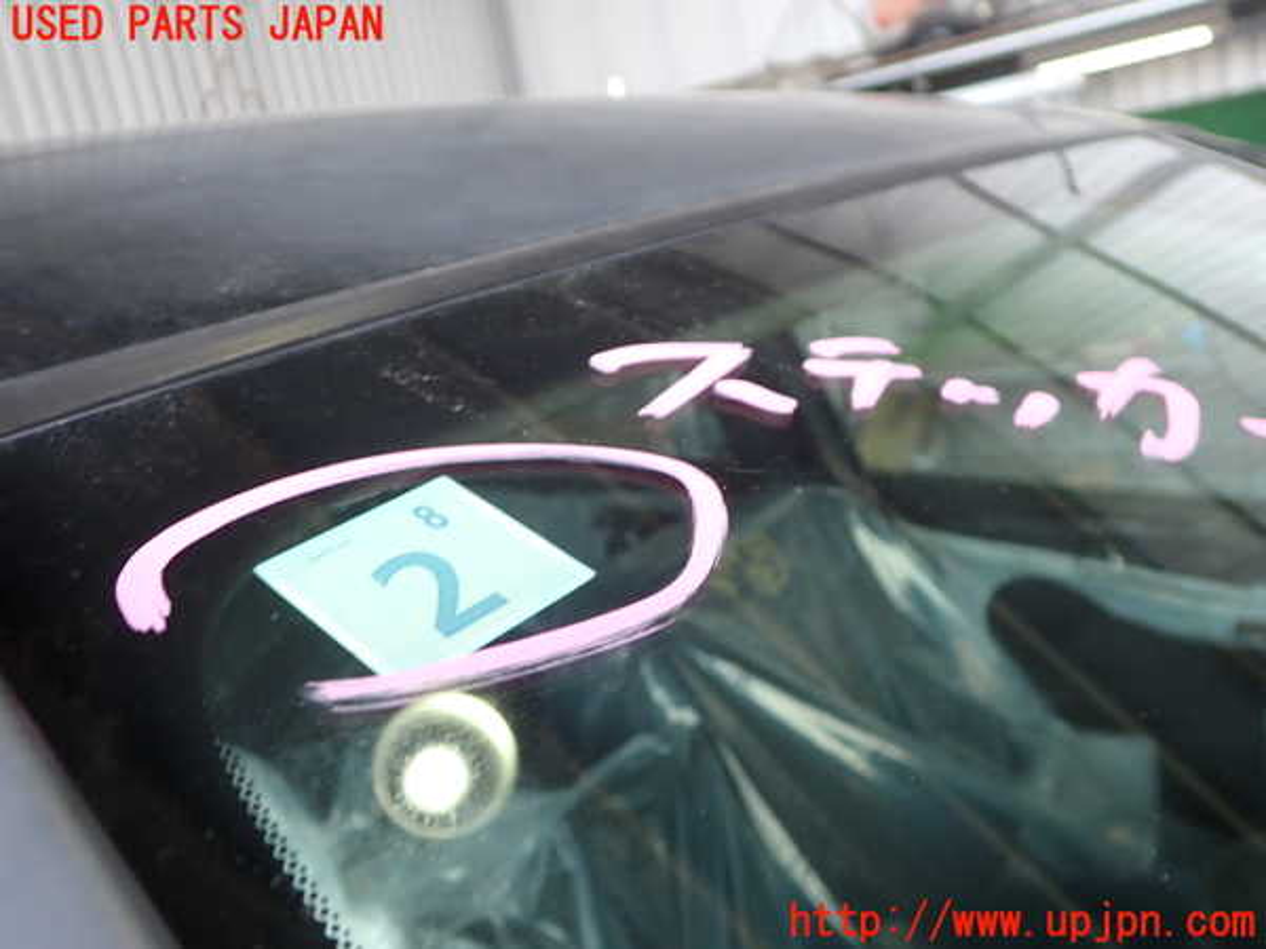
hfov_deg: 60.0
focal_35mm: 30
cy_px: 474
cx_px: 633
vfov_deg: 46.8
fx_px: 1097
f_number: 2.3
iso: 200
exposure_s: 1/125
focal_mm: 5.4
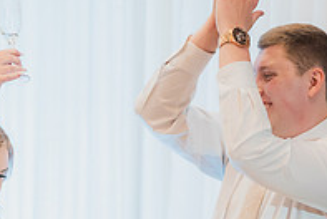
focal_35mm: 147
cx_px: 116
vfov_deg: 9.3
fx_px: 1337
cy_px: 210
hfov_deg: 13.9
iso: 1250
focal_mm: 50
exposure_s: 1/500
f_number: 1.4
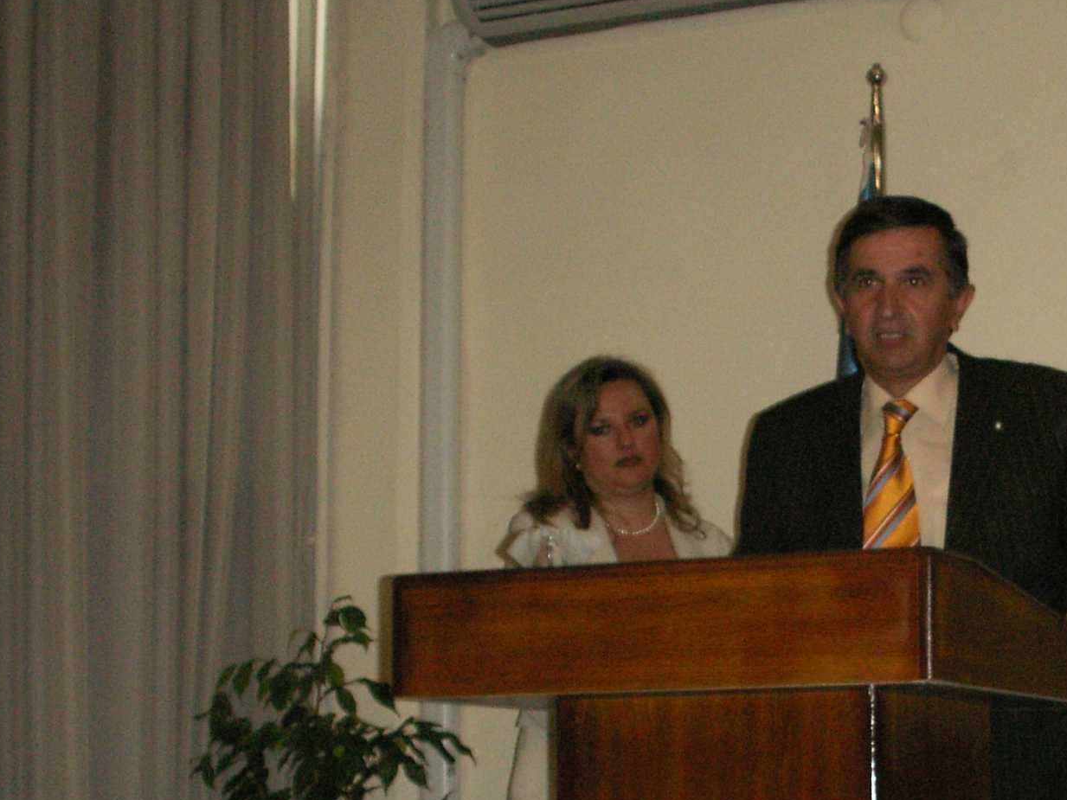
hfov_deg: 25.1
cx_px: 999
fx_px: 2312
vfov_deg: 19.3
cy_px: 709
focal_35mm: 75
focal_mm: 7.7
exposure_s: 1/40
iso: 160
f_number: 3.5
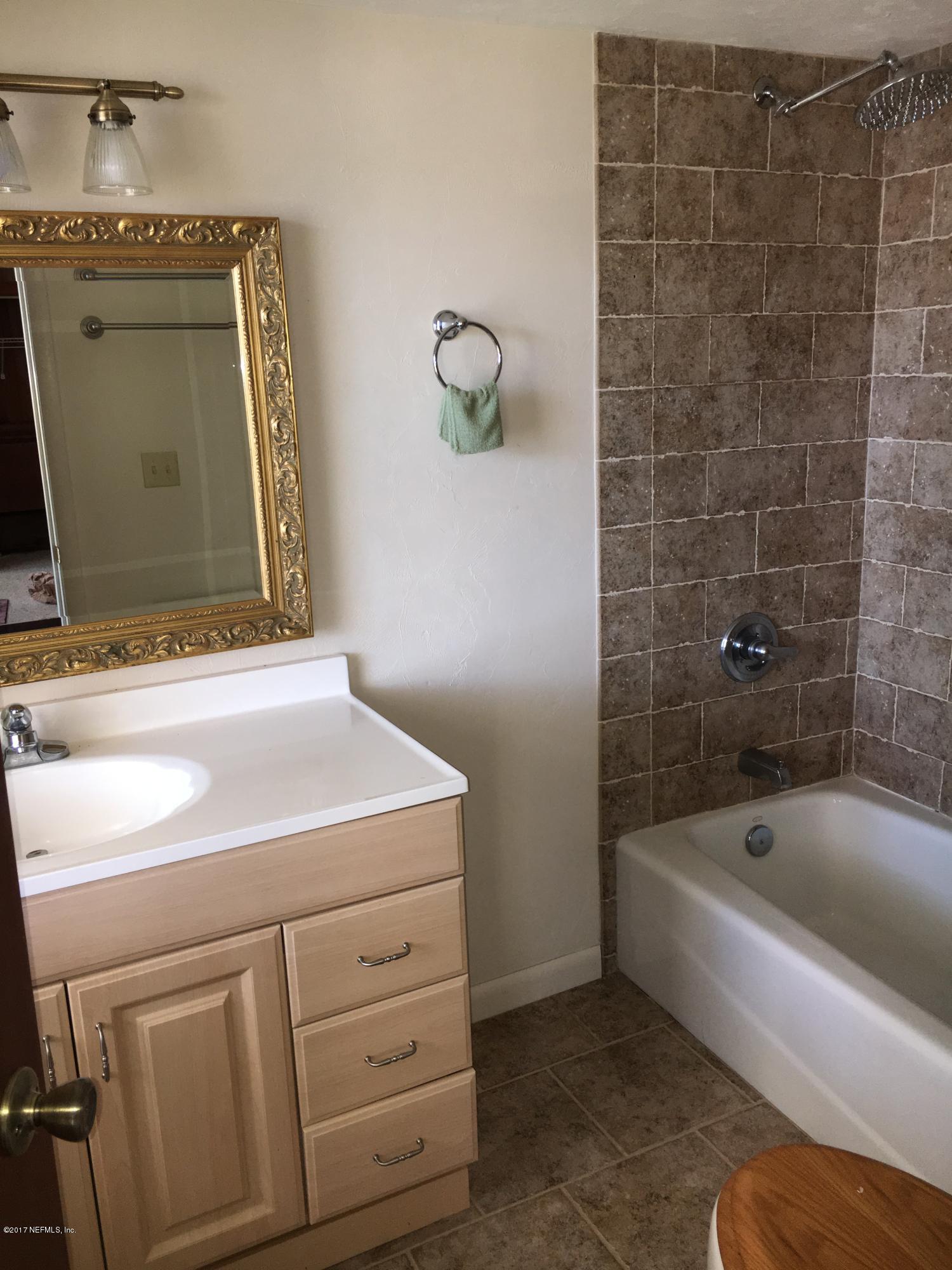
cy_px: 635
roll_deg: +2.0
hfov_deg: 48.2
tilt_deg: -14.3
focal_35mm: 29
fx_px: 1063
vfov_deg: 61.7
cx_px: 476
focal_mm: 4.15
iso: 50
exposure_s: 1/30
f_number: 2.2
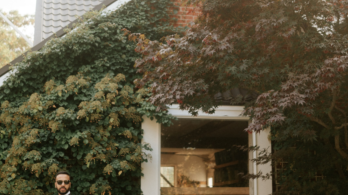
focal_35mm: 71
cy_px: 58
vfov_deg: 16.9
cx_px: 171
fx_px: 655
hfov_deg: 29.7
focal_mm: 35
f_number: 1.4
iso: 160
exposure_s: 1/250
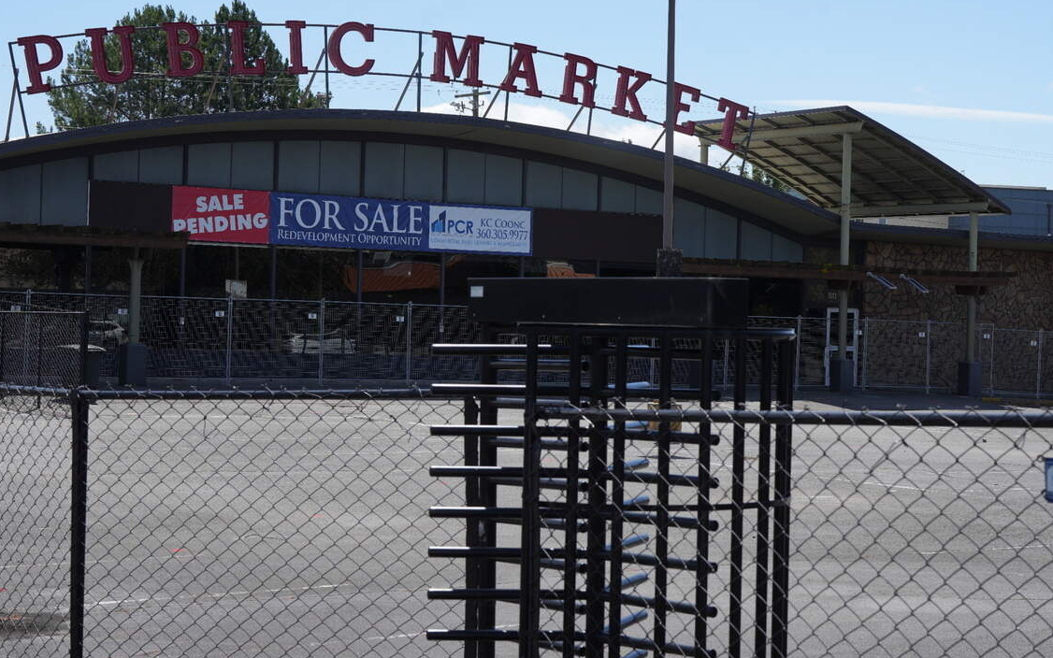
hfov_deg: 27.1
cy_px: 308
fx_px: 2181
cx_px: 511
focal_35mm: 76
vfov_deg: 17.2
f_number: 8
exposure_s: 1/320
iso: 100
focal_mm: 70
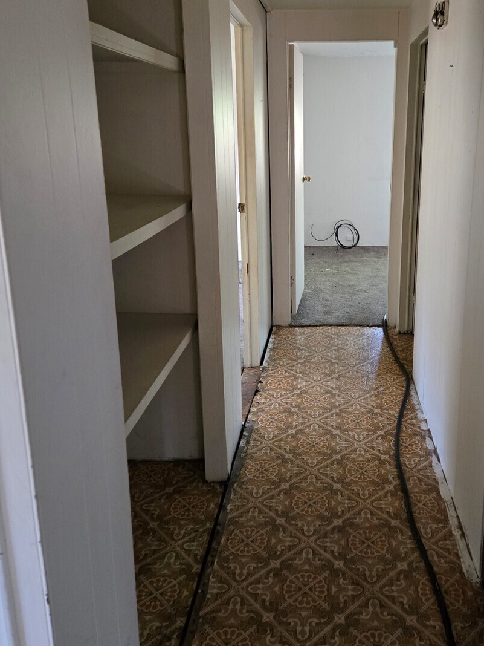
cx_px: 316
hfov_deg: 44.9
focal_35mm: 31
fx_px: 578
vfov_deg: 58.1
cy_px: 275
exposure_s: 1/60
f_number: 1.8
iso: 1000
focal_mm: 5.4
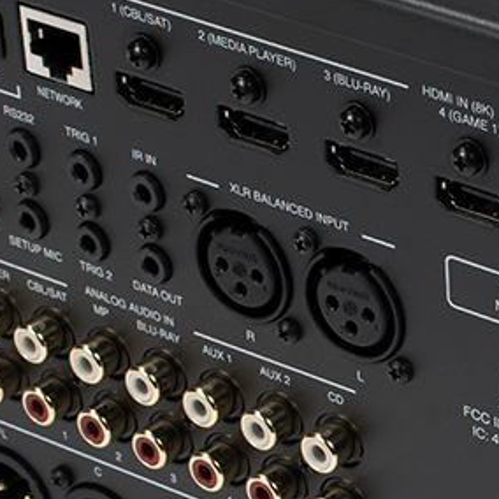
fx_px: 3164
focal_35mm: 194
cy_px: 545
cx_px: 819
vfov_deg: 8.9
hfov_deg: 8.7
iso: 200
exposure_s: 1/1.67
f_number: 16
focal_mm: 45
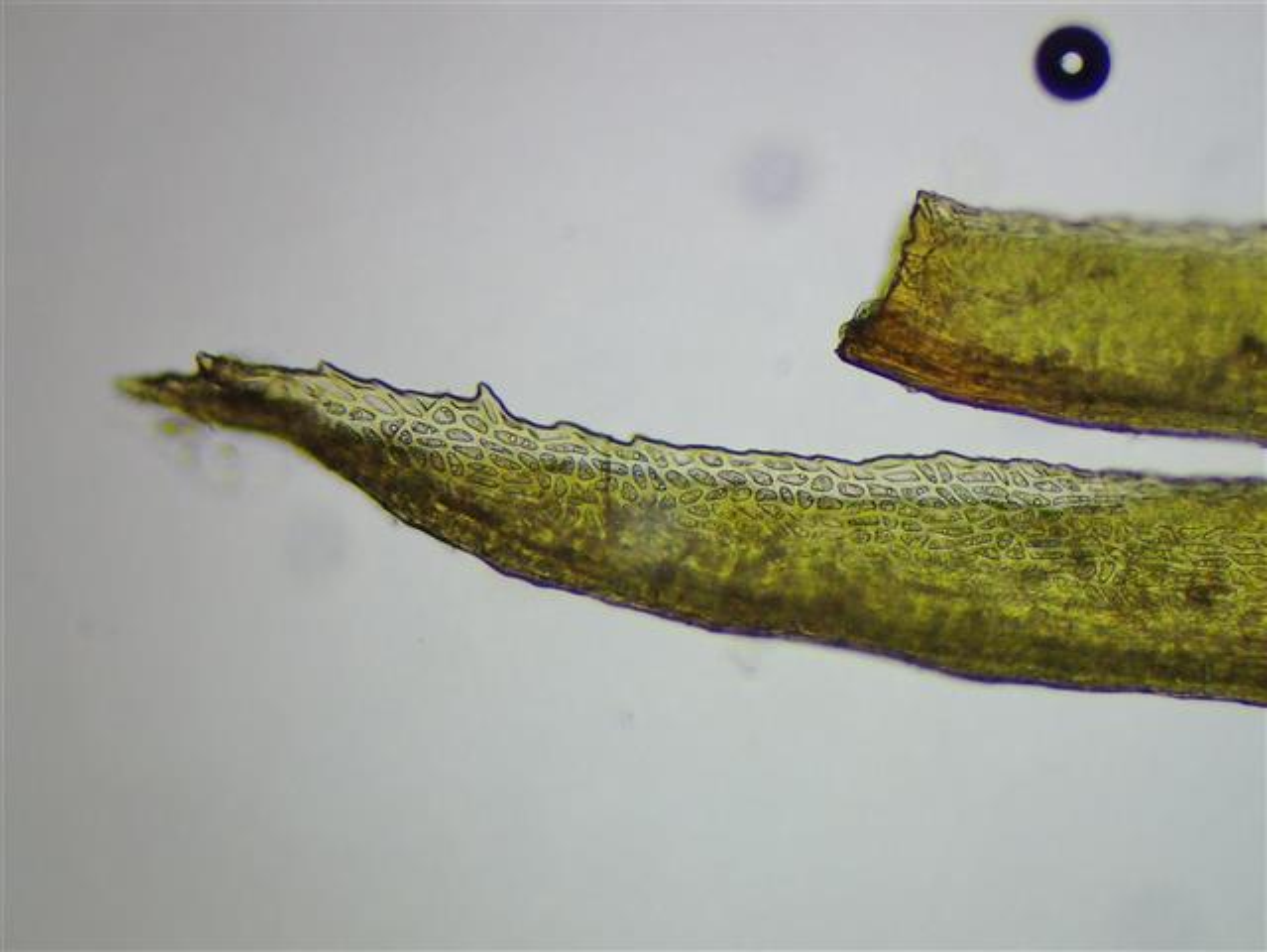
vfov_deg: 17.4
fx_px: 3113
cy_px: 476
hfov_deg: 23.0
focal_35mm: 85
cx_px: 634
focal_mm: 15.41
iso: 200
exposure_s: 1/160
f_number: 4.5
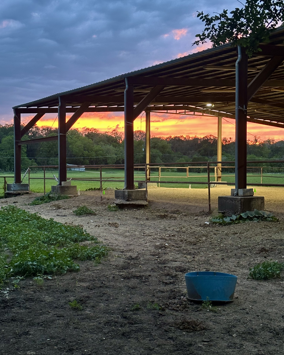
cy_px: 178
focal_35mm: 51
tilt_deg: -1.0
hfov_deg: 29.7
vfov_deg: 36.7
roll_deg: -1.1
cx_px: 141
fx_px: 536
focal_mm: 6.86
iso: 500
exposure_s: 1/40
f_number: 1.78
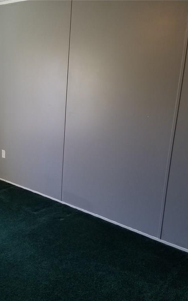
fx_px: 303
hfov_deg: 34.2
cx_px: 66
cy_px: 151
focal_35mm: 37
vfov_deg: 52.7
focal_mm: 4.2
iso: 100
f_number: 1.7
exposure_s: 1/60
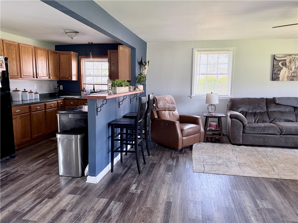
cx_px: 149
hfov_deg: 71.6
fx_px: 207
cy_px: 112
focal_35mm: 24
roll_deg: -0.4
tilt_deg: -8.3
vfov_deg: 56.8
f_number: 1.78
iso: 250
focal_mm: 6.76
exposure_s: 1/60
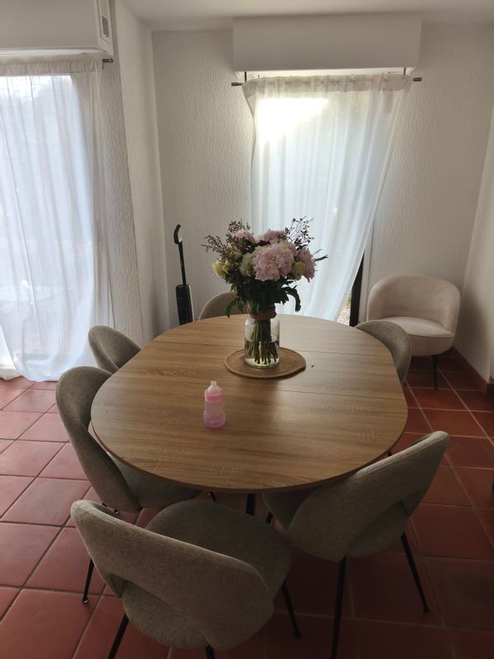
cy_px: 330
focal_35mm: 23
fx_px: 438
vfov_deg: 73.9
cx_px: 247
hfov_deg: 58.9
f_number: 1.7
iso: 100
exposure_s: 1/100
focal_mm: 5.35
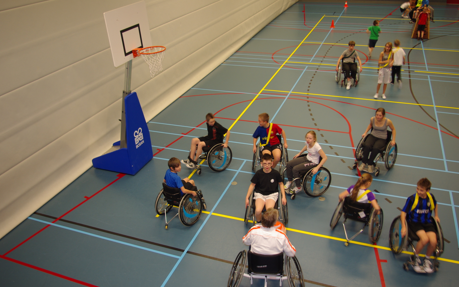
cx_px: 232
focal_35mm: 31
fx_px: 388
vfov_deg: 40.6
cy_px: 148
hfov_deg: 61.2
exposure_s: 1/10
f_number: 4
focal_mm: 20
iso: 100
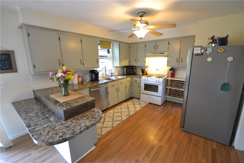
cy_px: 82
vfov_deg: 77.3
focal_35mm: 15
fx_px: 102
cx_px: 122
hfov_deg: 100.4
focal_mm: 10
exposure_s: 1/60
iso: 1800
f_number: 4
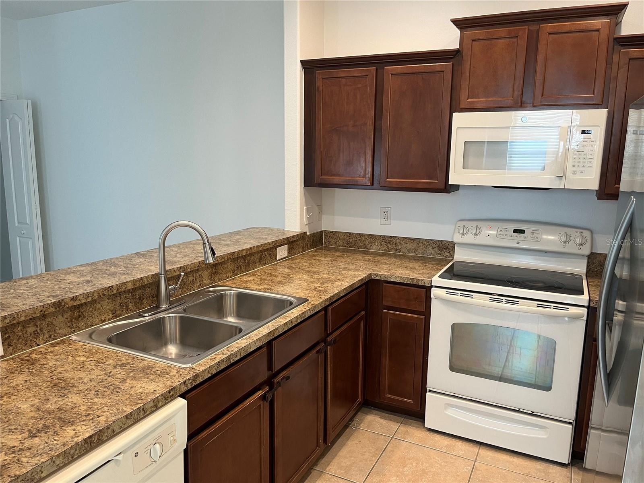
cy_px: 242
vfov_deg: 53.1
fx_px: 484
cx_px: 322
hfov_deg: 67.3
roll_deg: -0.1
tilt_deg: -10.2
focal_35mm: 26
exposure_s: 1/60
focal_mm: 5.1
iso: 125
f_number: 1.6
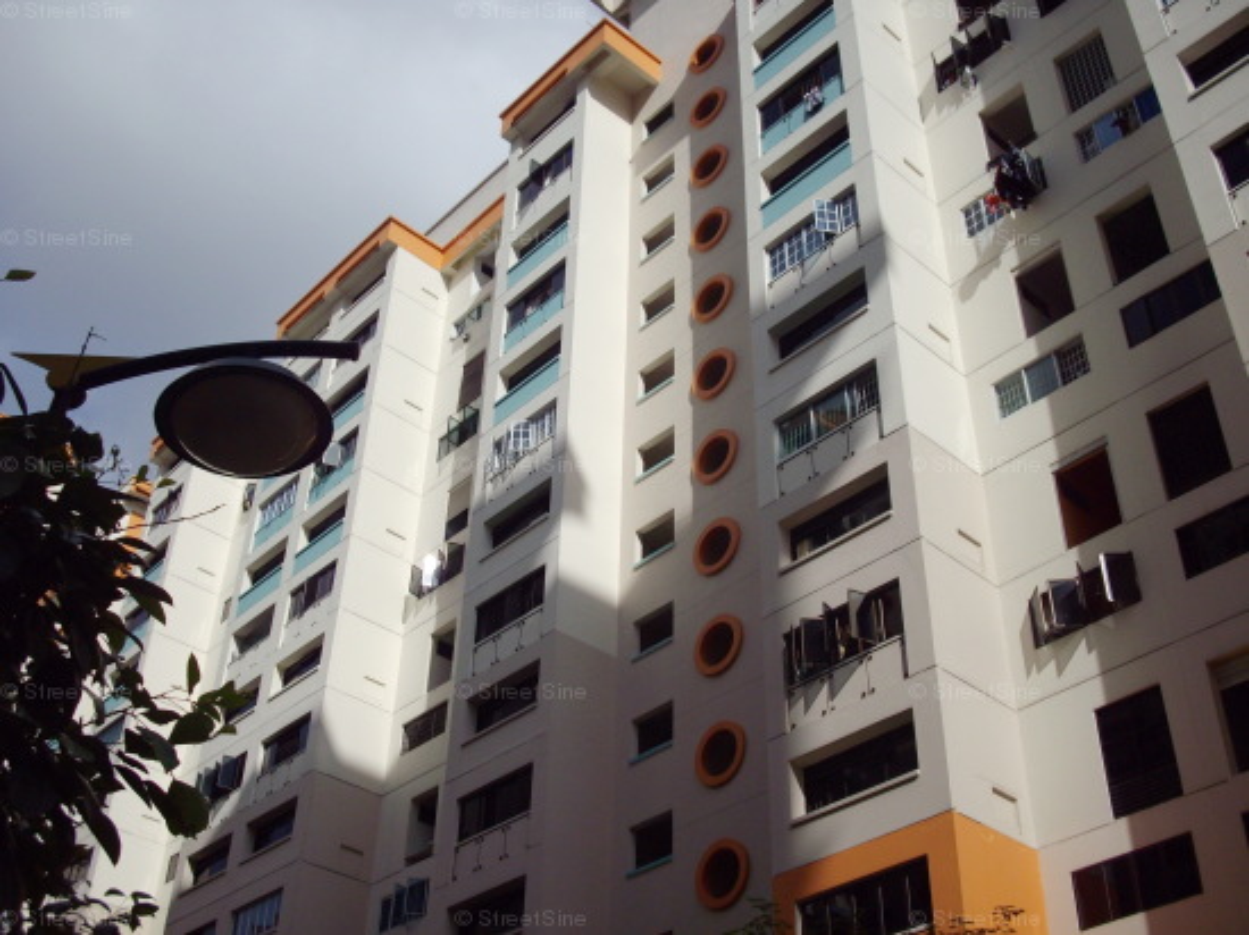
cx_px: 624
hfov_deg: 50.2
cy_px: 468
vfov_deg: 38.6
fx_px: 1334
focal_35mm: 37
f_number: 5.6
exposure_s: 1/1000
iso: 80
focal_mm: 6.2
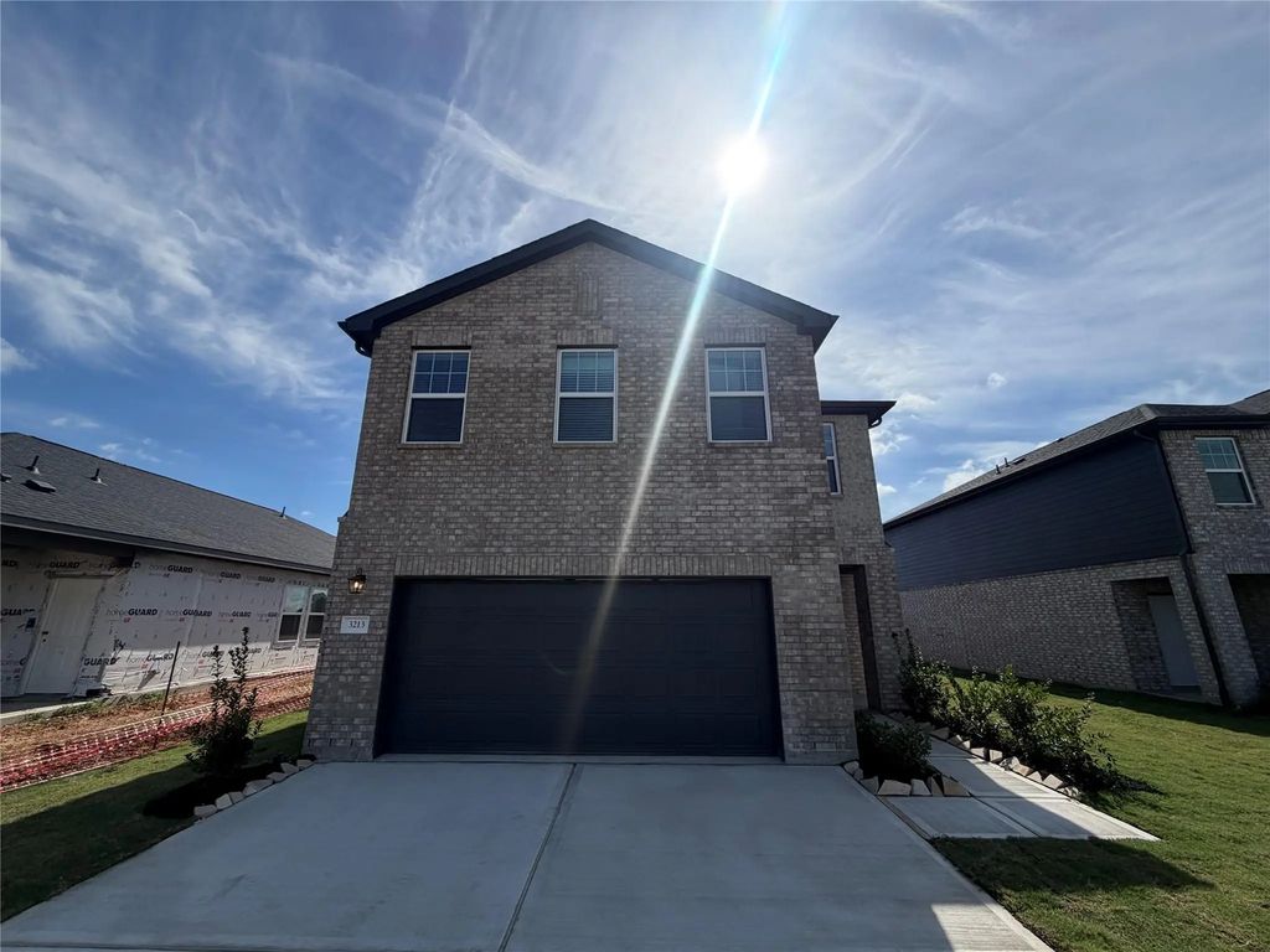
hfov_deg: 102.1
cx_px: 635
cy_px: 476
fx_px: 514
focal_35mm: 14
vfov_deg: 85.7
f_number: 2.2
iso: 32
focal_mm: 2.22
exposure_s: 1/1656
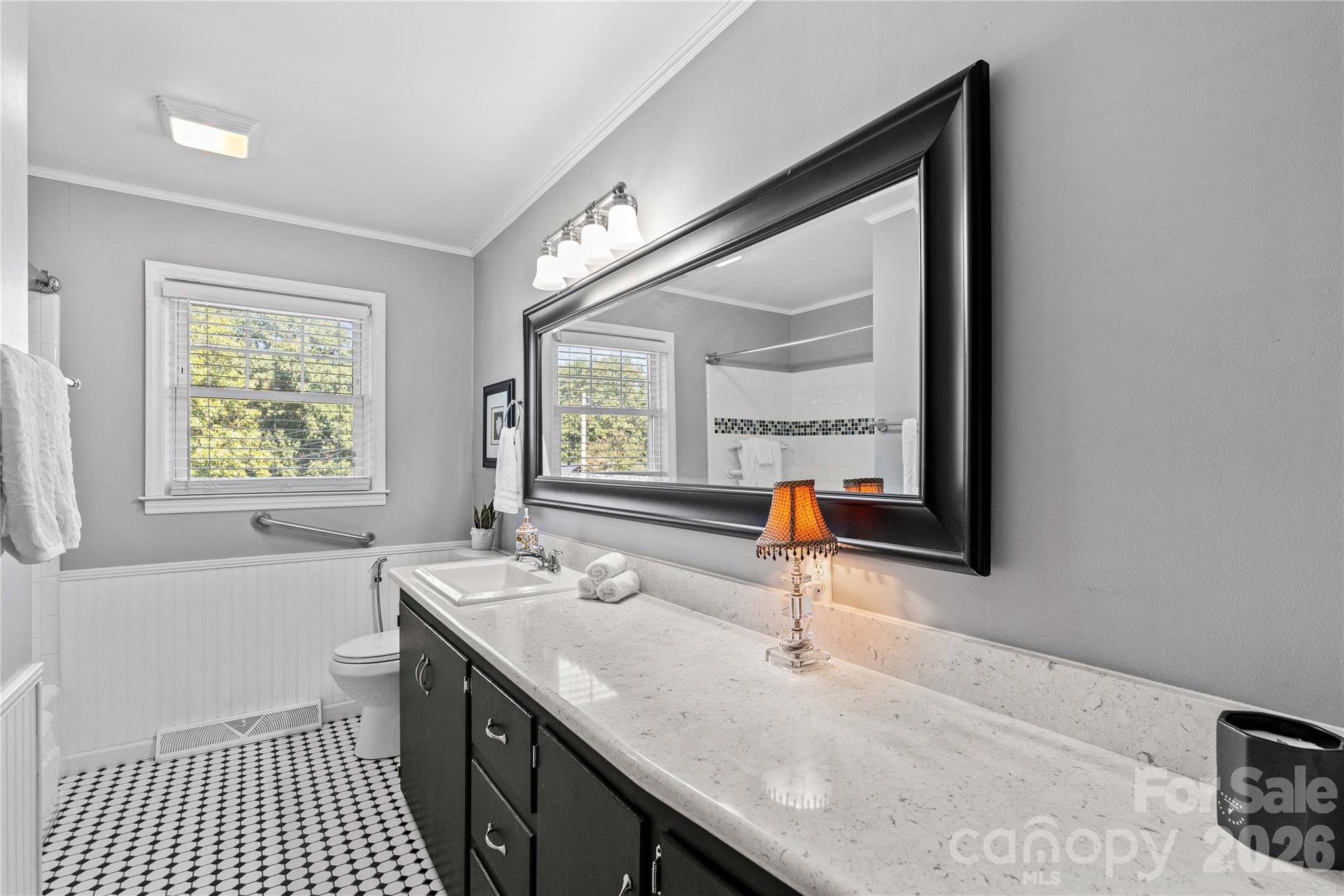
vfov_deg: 73.7
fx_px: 597
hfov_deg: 96.7
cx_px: 672
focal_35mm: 16
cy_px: 448
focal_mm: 16
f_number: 8
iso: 100
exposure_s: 1/3
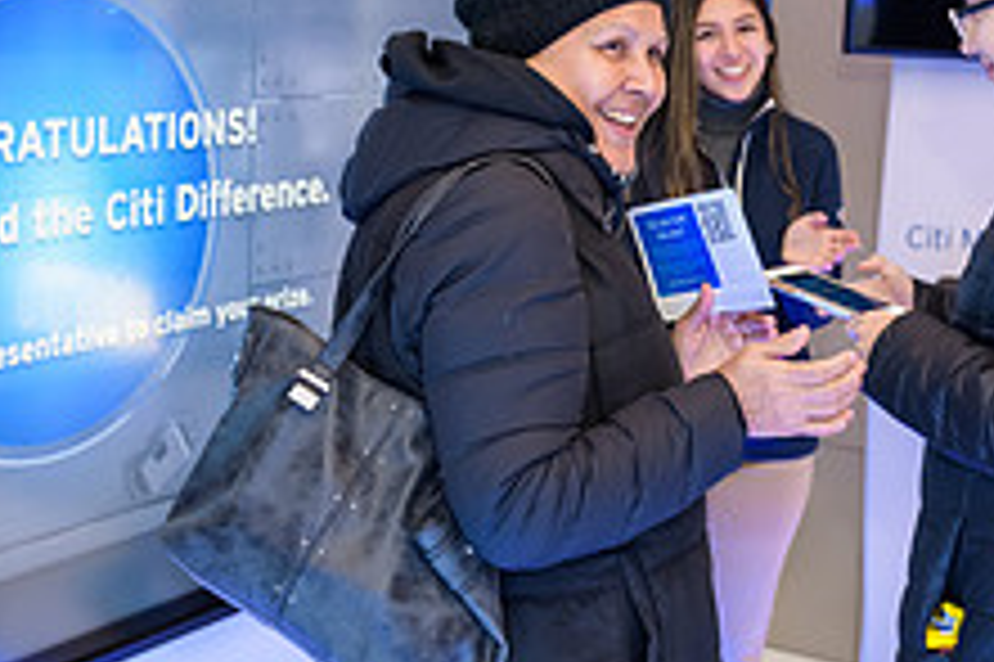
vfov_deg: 21.4
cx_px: 499
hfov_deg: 31.9
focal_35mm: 63
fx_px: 1738
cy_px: 164
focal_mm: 24
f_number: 3.2
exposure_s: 1/125
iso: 1000
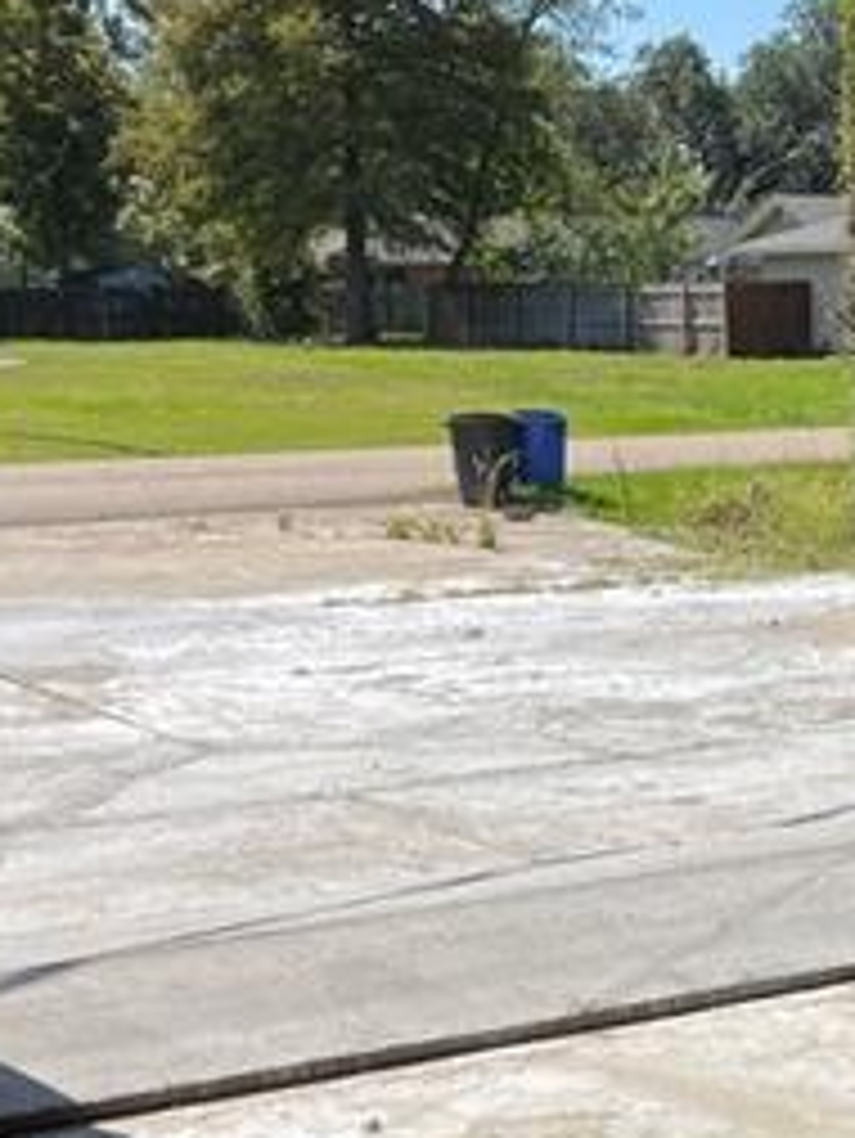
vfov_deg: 24.6
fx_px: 2599
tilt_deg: -10.2
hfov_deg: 18.1
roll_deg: +2.4
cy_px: 697
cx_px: 891
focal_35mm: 79
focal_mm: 5.1
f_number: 1.6
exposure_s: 1/4149
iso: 50
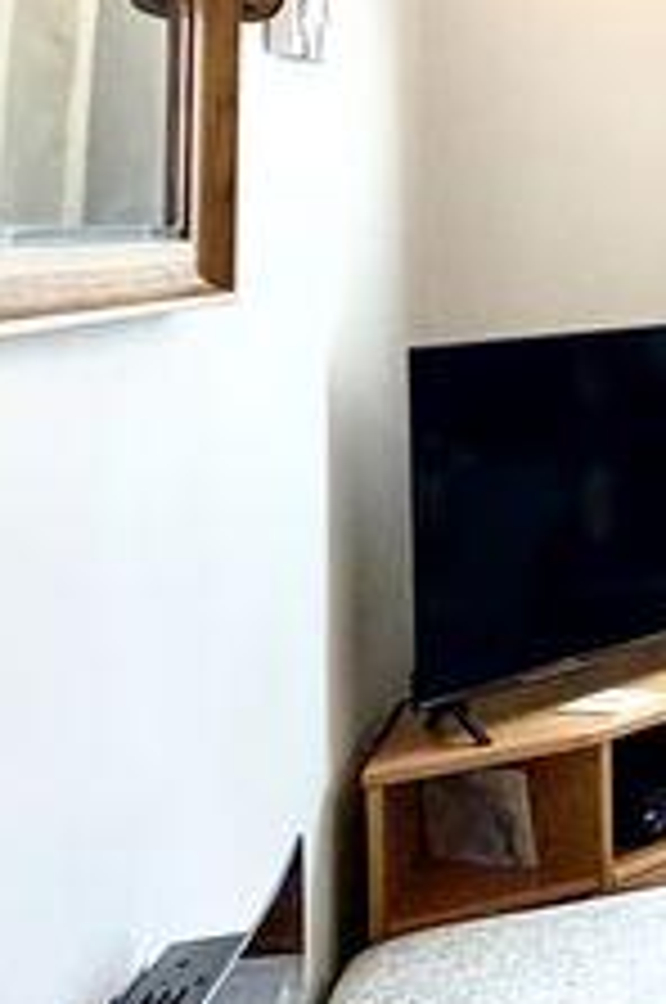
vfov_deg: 29.4
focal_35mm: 67
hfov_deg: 12.8
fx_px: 1865
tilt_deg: -0.6
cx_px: 1782
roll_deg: +0.5
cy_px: 203
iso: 125
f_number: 2.2
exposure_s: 1/100
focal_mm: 2.22
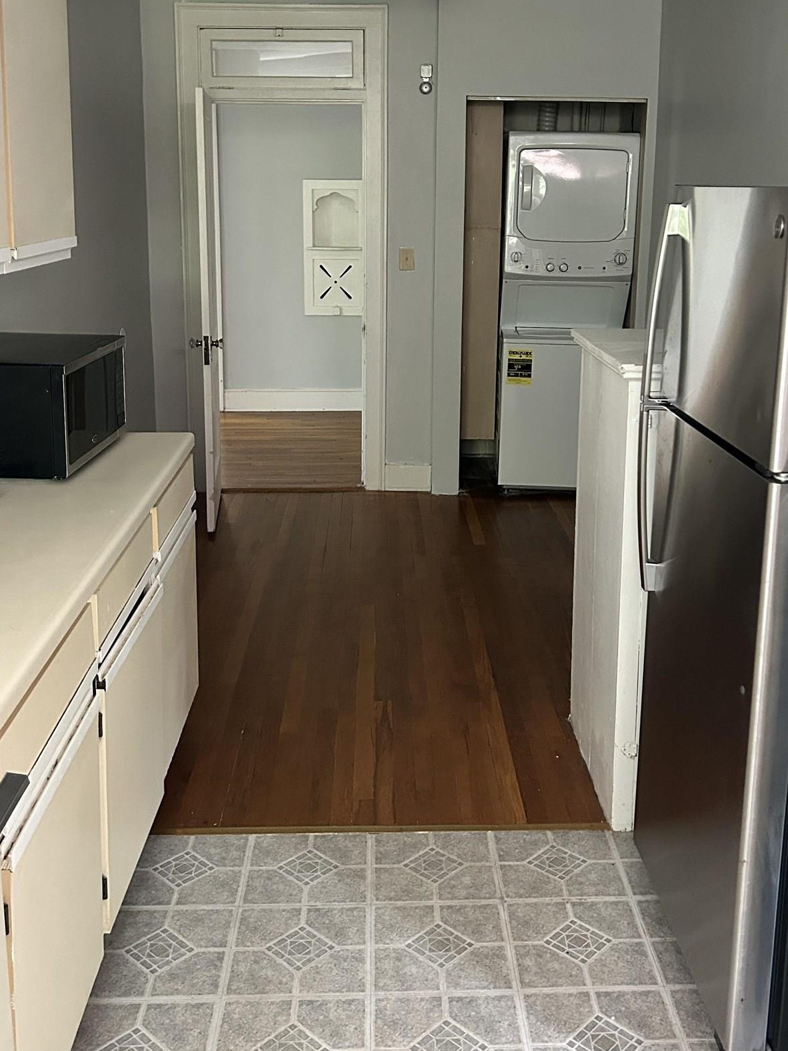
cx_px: 433
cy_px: 402
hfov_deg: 37.7
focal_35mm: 38
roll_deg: -1.1
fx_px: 1153
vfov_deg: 48.6
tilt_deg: -10.8
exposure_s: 1/60
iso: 500
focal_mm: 5.7
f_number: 1.5
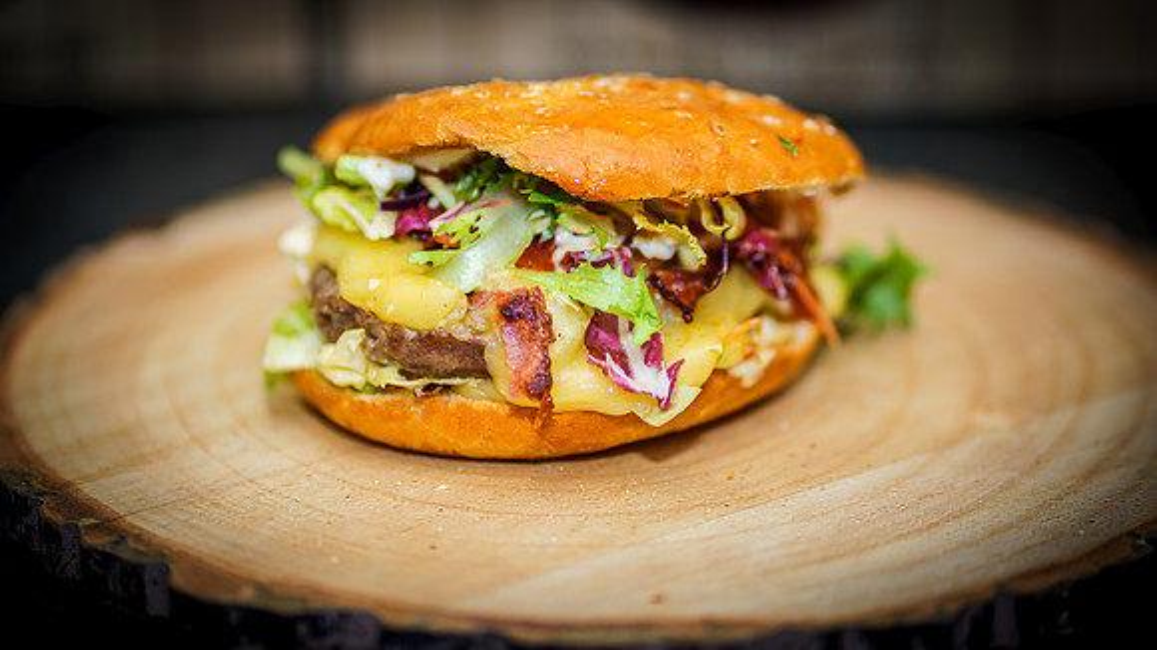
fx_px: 3184
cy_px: 271
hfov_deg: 20.6
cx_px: 533
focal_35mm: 104
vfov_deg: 11.7
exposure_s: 1/80
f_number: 1.8
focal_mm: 85
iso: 100
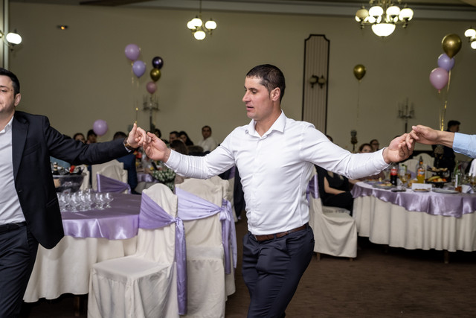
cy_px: 159
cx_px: 238
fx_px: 622
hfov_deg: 41.9
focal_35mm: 47
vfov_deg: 28.7
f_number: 2.8
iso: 1000
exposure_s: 1/160
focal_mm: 31.1
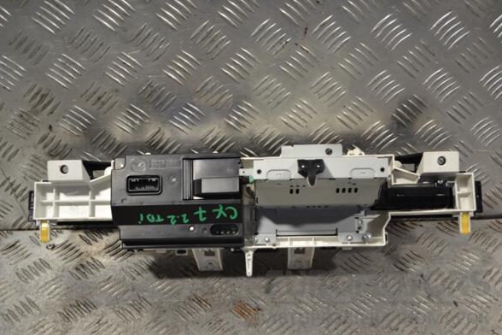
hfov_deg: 40.3
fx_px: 683
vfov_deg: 27.5
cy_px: 169
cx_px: 250
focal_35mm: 49
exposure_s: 1/30
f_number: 4.8
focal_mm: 32
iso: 110
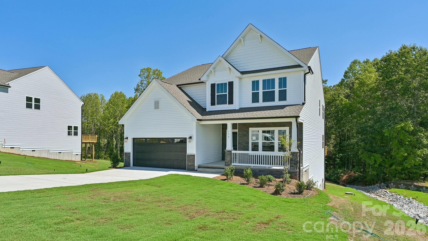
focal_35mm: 21
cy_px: 99
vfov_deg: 54.3
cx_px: 214
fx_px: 233
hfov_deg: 85.1
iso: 100
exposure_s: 1/500
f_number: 8
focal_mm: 19.5
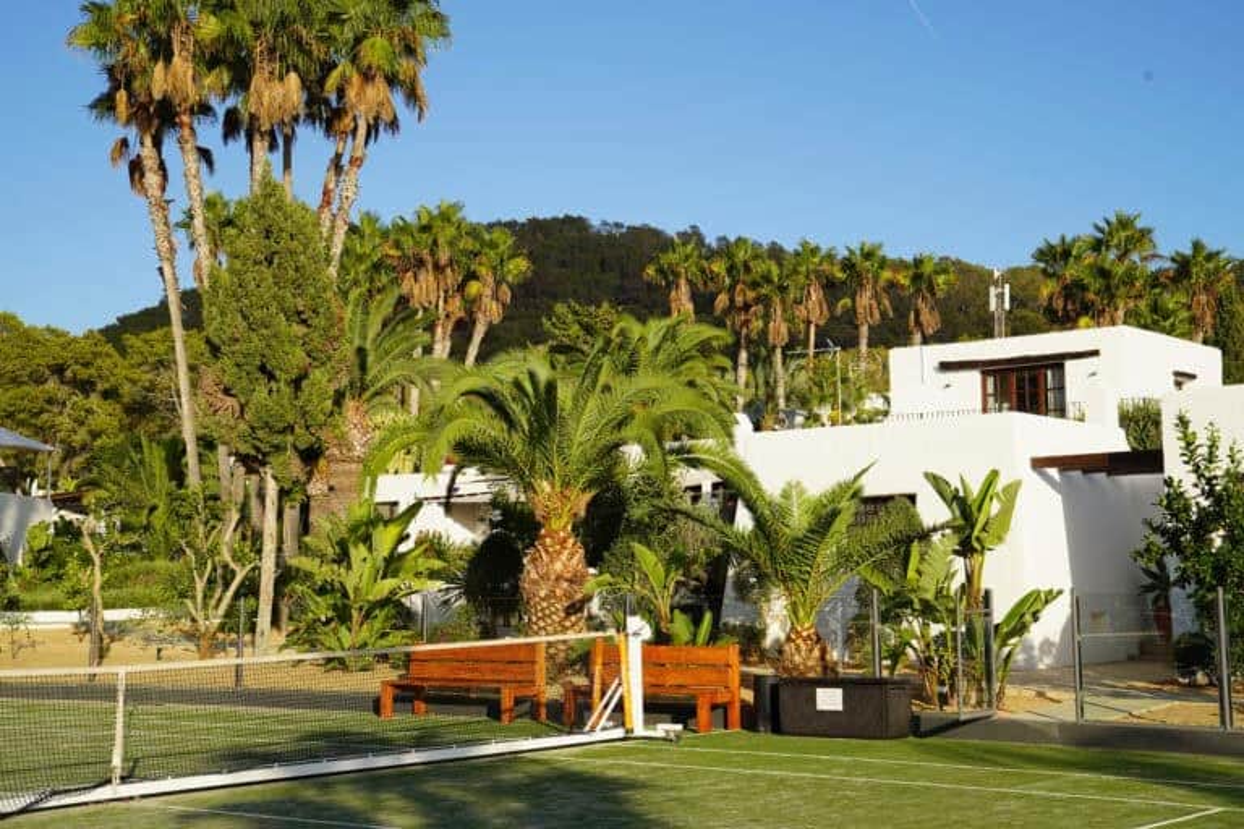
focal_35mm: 50
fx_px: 1728
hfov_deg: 39.6
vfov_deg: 27.0
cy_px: 414
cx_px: 622
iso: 100
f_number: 10
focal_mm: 50
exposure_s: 1/160
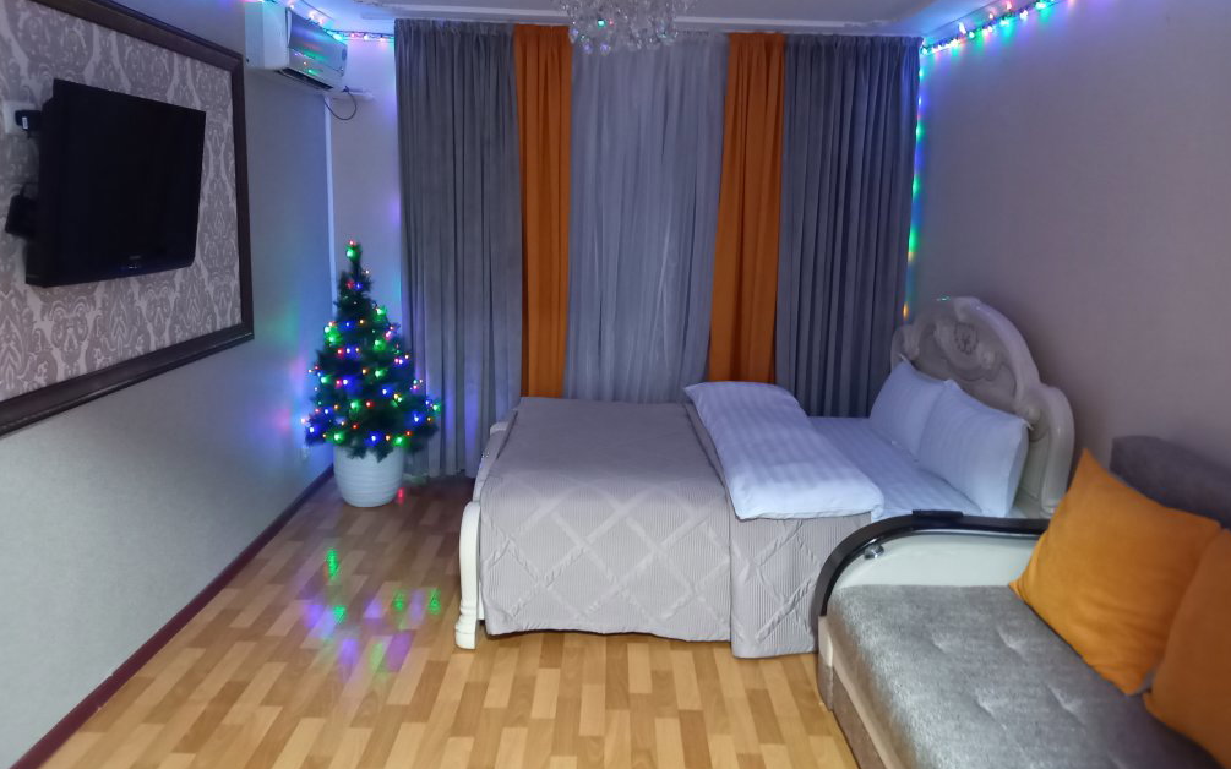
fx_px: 906
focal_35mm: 27
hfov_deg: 68.4
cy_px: 331
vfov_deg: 45.9
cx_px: 617
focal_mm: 4.65
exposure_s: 1/20
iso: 1250
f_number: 1.8
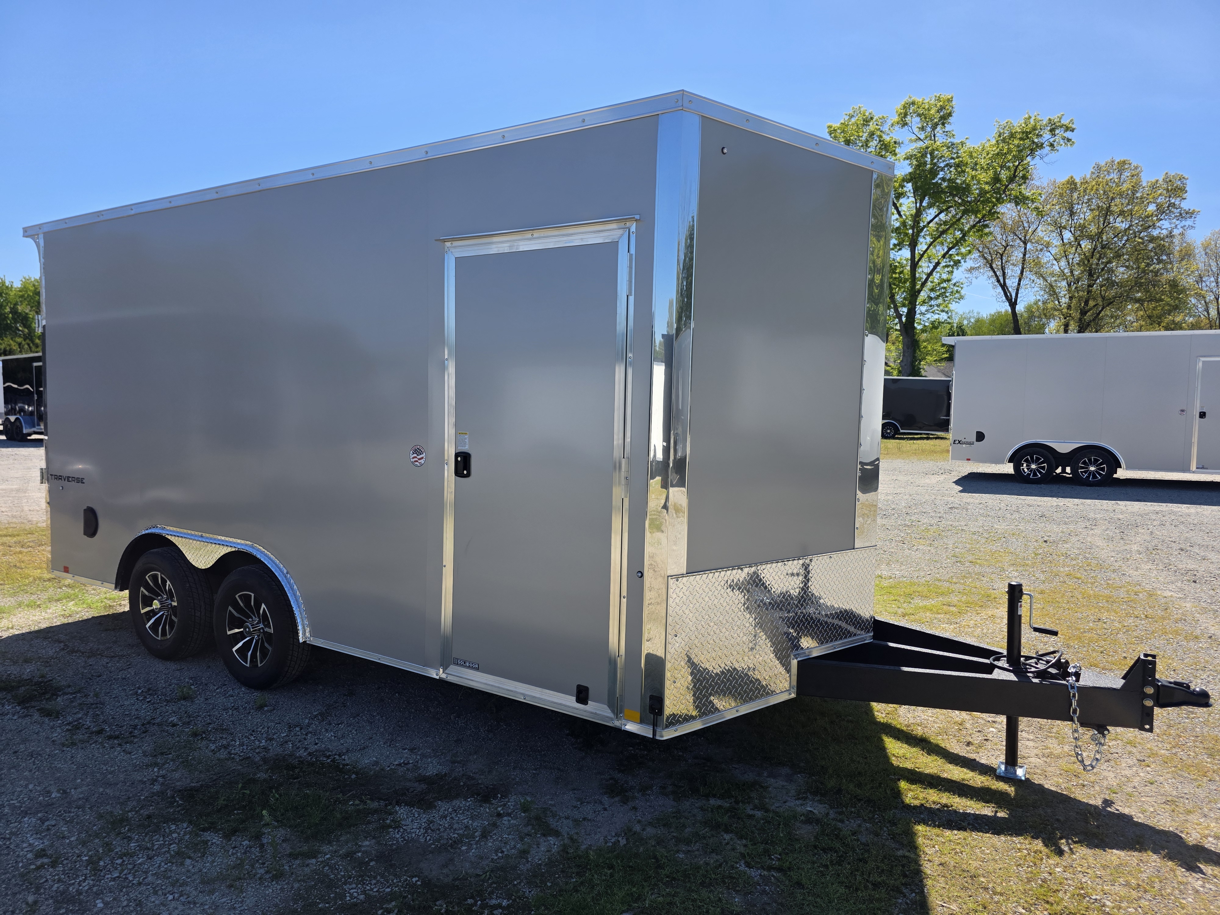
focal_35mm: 23
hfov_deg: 73.9
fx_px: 811
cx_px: 610
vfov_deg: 58.9
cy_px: 458
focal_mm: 6.3
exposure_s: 1/4650
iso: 80
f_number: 1.7
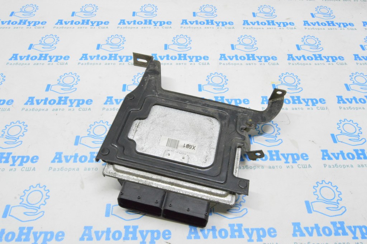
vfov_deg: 45.6
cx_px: 184
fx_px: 290
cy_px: 122
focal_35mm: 28
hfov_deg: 64.6
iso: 6400
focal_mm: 19
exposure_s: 1/15
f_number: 20
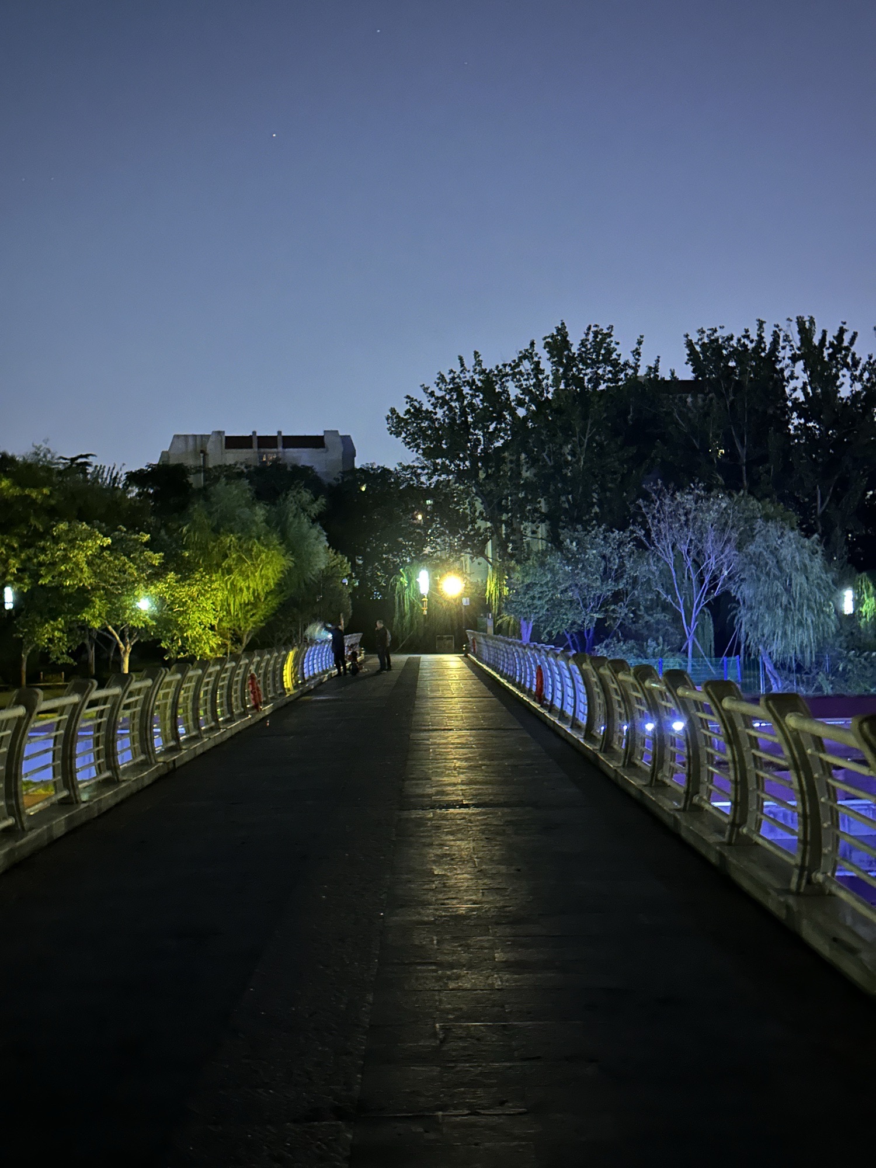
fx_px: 1620
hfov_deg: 30.3
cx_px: 438
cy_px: 584
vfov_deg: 39.7
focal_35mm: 48
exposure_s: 1/2
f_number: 1.78
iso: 1000
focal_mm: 6.86
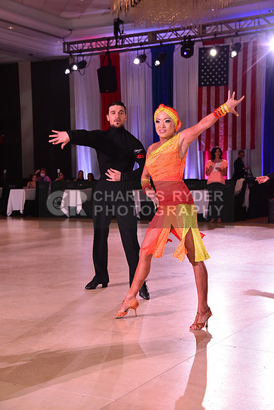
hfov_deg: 20.9
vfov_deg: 31.0
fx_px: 742
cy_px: 205
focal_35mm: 65
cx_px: 137
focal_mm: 65
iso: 2500
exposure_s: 1/320
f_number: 6.3
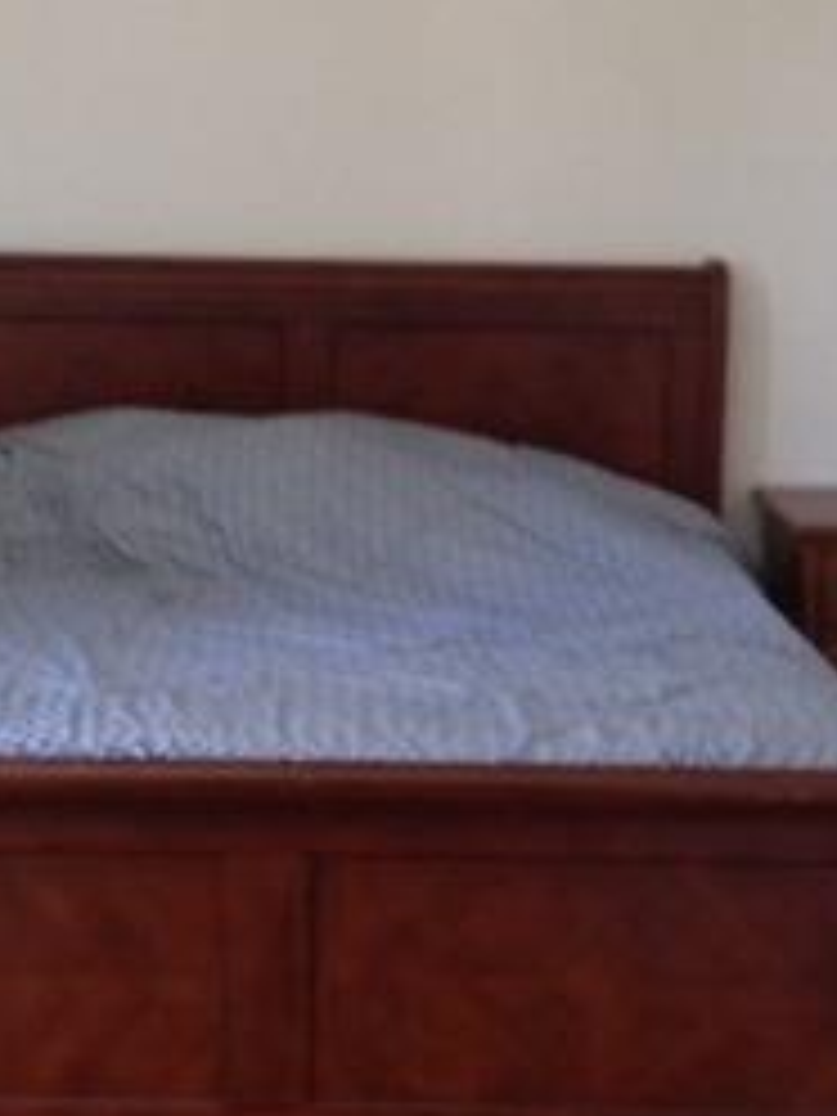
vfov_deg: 23.0
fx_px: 2740
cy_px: 418
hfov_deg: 17.3
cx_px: 315
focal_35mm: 85
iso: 160
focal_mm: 4.12
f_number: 2.4
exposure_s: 1/20
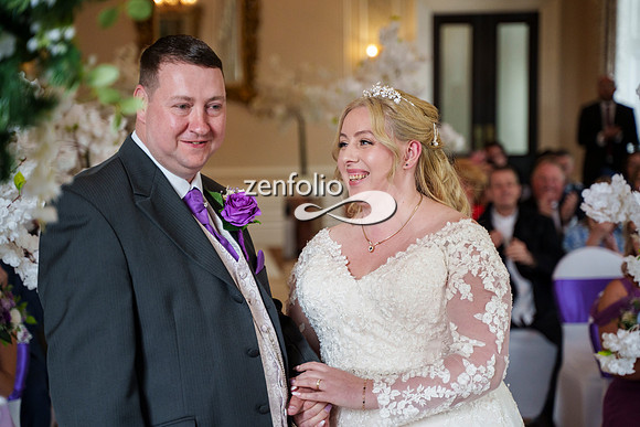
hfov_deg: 25.9
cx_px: 330
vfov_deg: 17.4
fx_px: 1394
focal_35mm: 78
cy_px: 211
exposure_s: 1/500
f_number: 2.8
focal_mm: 75
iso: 1600
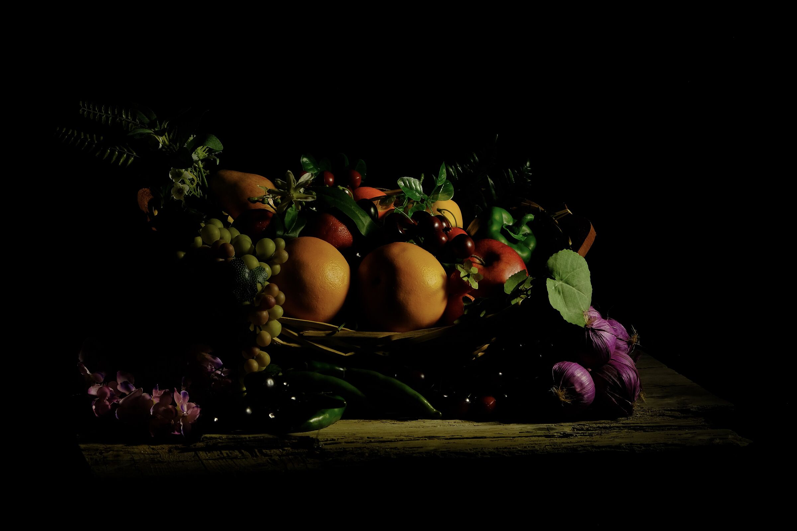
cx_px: 398
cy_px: 266
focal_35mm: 105
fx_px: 2324
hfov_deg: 19.5
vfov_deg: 13.0
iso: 200
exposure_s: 30
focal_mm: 69.8
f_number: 8
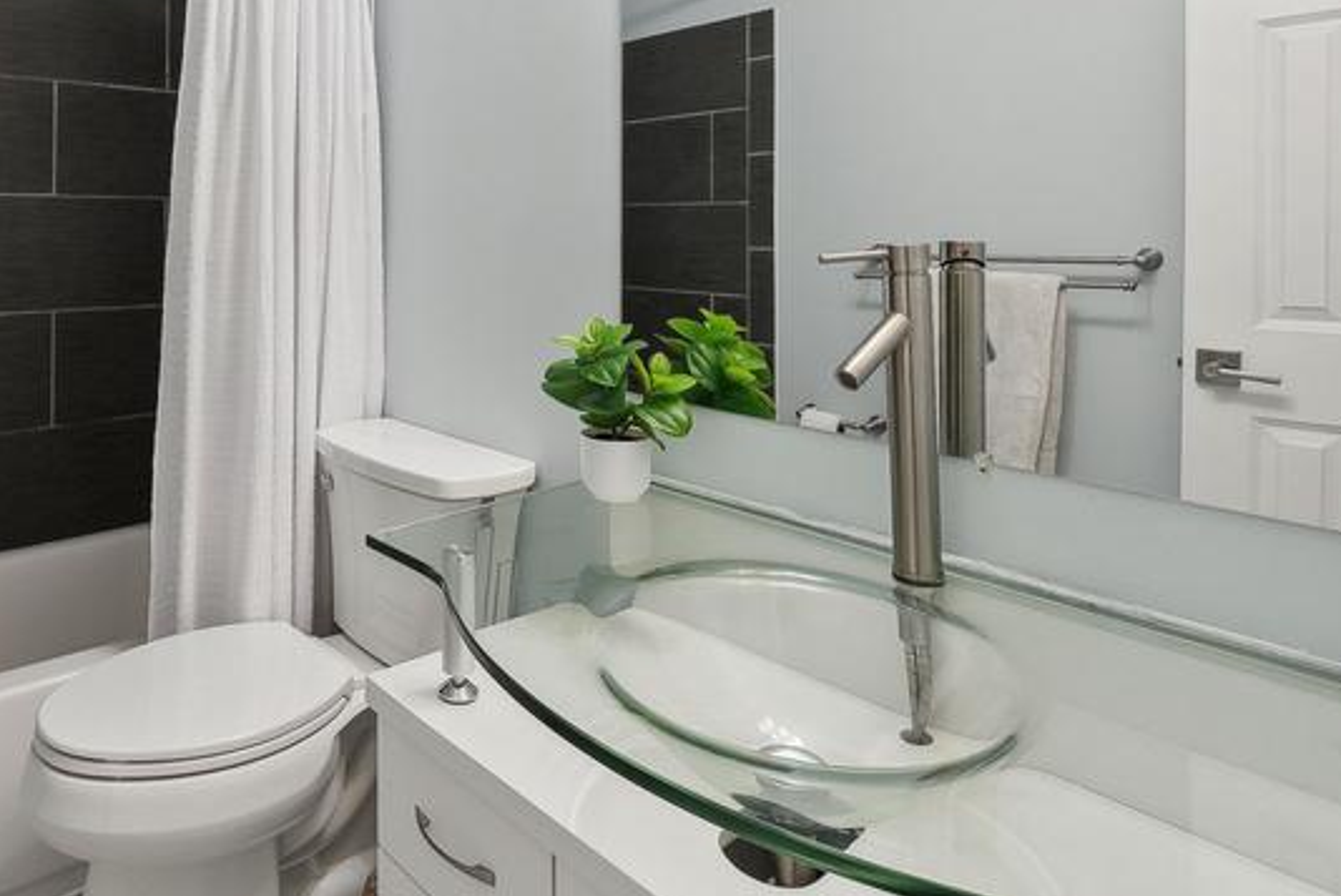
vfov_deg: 52.8
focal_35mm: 23
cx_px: 414
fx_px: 857
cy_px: 228
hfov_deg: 73.0
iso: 640
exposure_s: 1/50
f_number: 7.1
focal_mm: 12
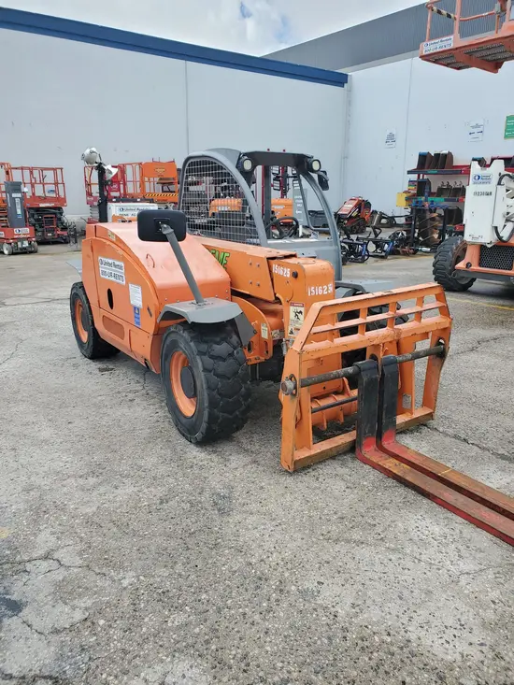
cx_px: 257
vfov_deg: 67.3
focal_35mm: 26
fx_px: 515
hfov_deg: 53.1
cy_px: 342
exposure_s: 1/789
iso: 50
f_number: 2.4
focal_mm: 4.3
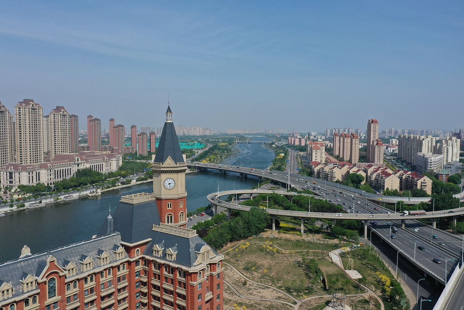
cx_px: 232
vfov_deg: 46.4
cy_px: 155
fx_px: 361
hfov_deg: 65.5
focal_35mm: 28
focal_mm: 10.26
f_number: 6.3
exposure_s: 1/640
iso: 100
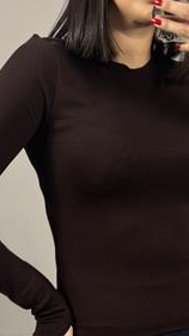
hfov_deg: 15.6
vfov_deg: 27.5
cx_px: 134
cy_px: 192
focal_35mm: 77
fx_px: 686
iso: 200
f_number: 1.78
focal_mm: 6.86
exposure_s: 1/100
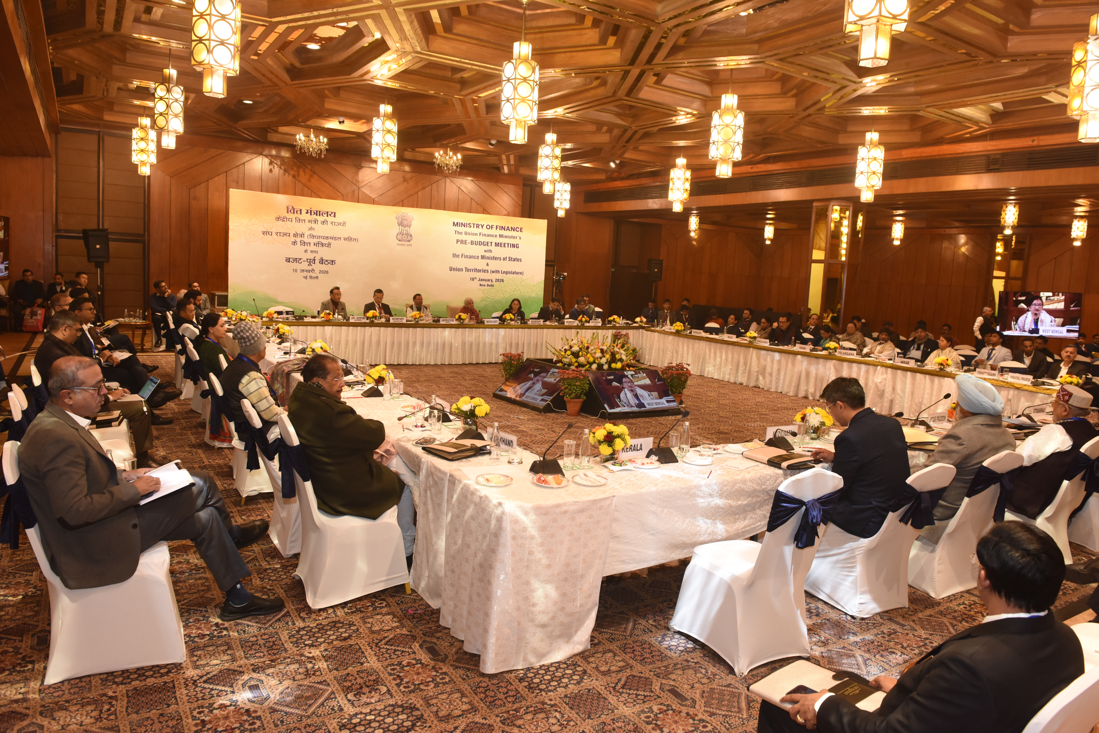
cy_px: 366
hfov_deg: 73.7
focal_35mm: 24
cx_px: 550
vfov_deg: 53.1
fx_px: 733
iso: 2000
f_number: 5.6
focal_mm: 24
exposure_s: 1/60
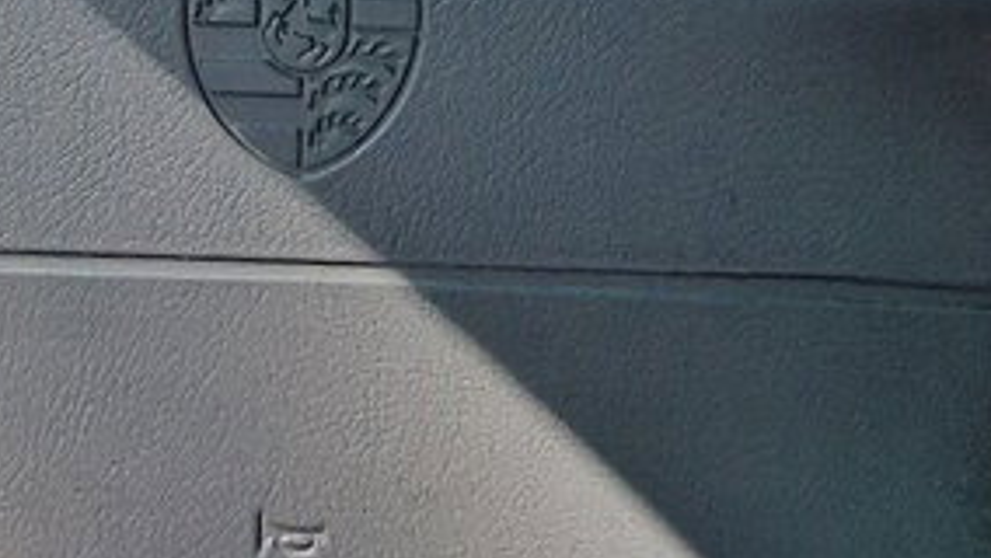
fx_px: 1788
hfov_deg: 31.0
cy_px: -375
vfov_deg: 15.7
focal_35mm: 68
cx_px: 464
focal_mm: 2.2
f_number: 2.2
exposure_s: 1/558
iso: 50
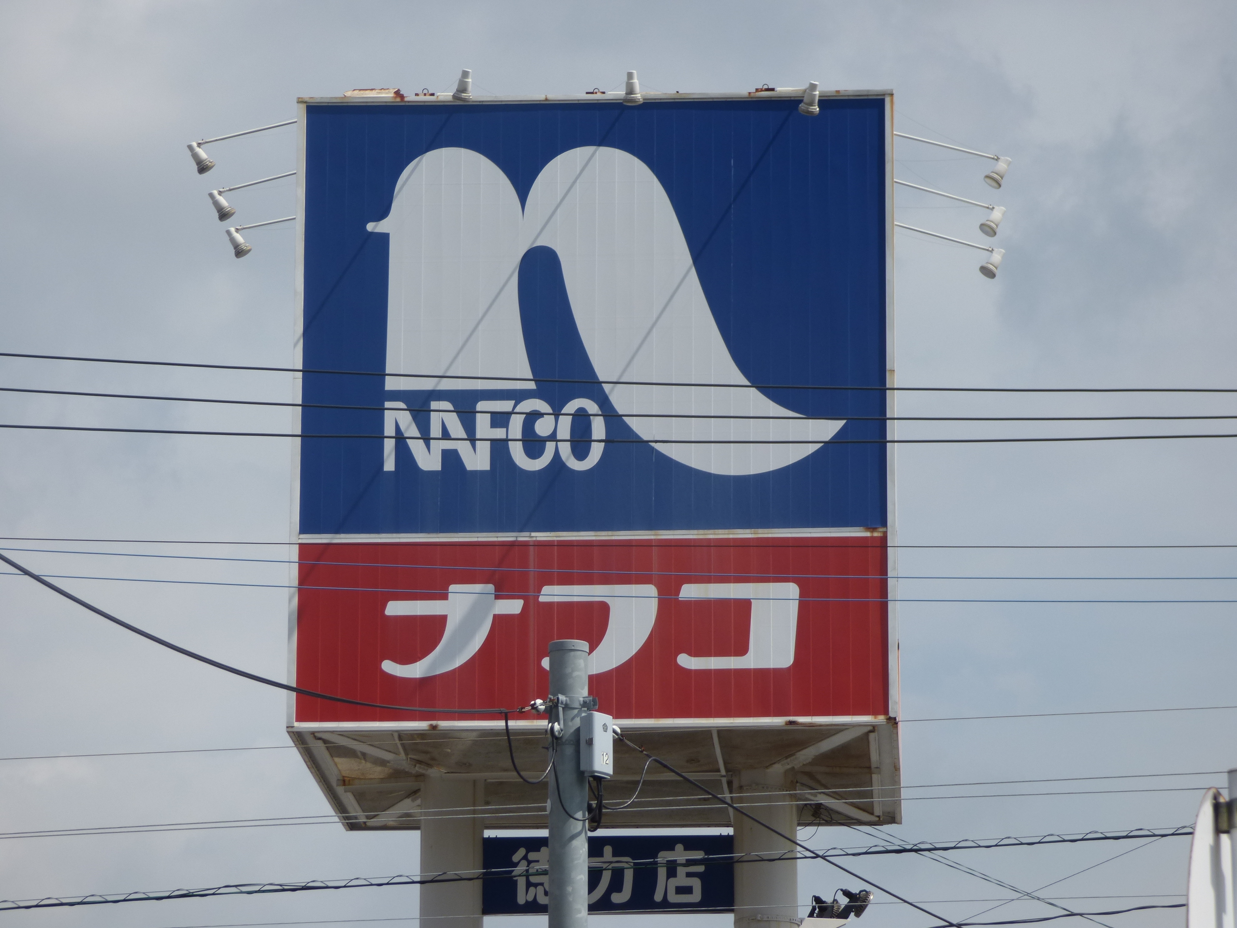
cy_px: 464
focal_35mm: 161
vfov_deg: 9.2
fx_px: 5753
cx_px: 618
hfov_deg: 12.3
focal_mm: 28.9
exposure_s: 1/800
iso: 100
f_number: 5.4
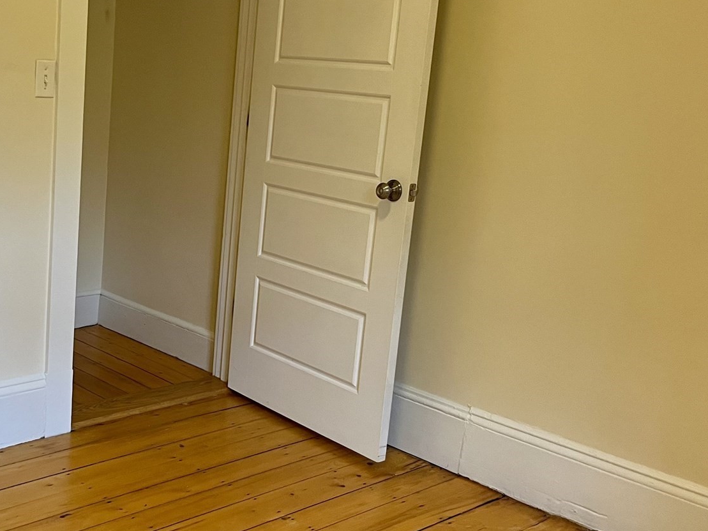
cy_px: 258
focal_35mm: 48
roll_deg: -3.9
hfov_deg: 38.2
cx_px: 141
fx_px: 982
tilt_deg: -11.6
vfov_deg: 30.3
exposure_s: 1/60
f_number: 1.6
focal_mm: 5.1
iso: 160
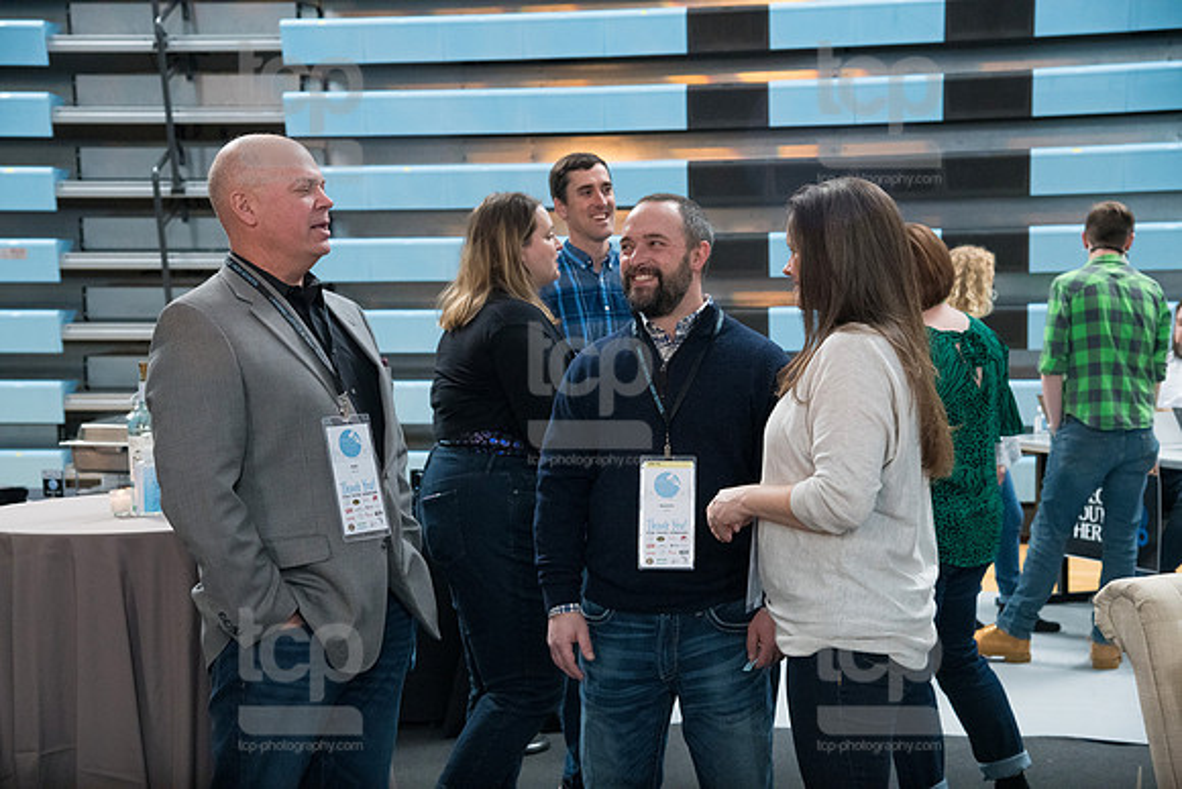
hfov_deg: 30.5
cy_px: 394
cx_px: 591
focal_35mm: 66
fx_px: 2167
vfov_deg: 20.6
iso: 4000
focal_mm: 66
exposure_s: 1/250
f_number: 5.6
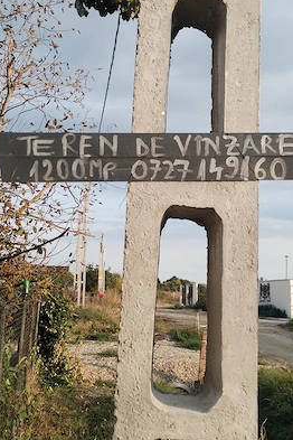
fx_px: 659
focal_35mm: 54
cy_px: 217
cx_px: 159
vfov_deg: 36.9
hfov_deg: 25.1
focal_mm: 4.75
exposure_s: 1/347
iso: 100
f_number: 1.8
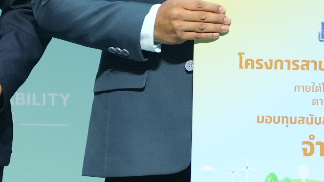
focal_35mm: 1058
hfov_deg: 2.0
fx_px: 9090
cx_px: 271
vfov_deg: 1.1
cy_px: -112
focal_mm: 200
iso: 1600
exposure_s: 1/320
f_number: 4
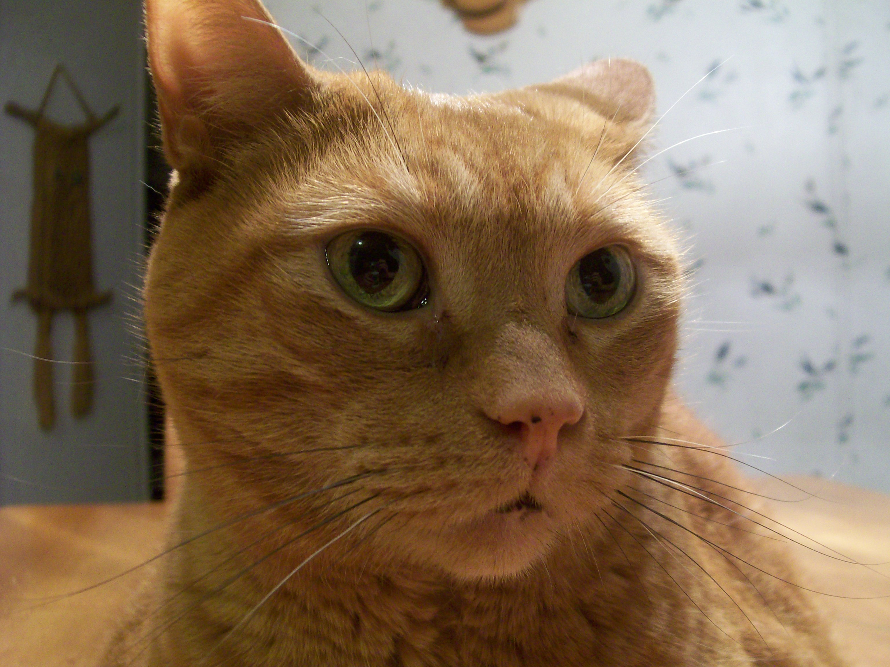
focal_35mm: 36
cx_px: 445
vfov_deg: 39.7
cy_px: 334
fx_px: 926
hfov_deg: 51.4
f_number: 2.7
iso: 160
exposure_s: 1/8
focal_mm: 6
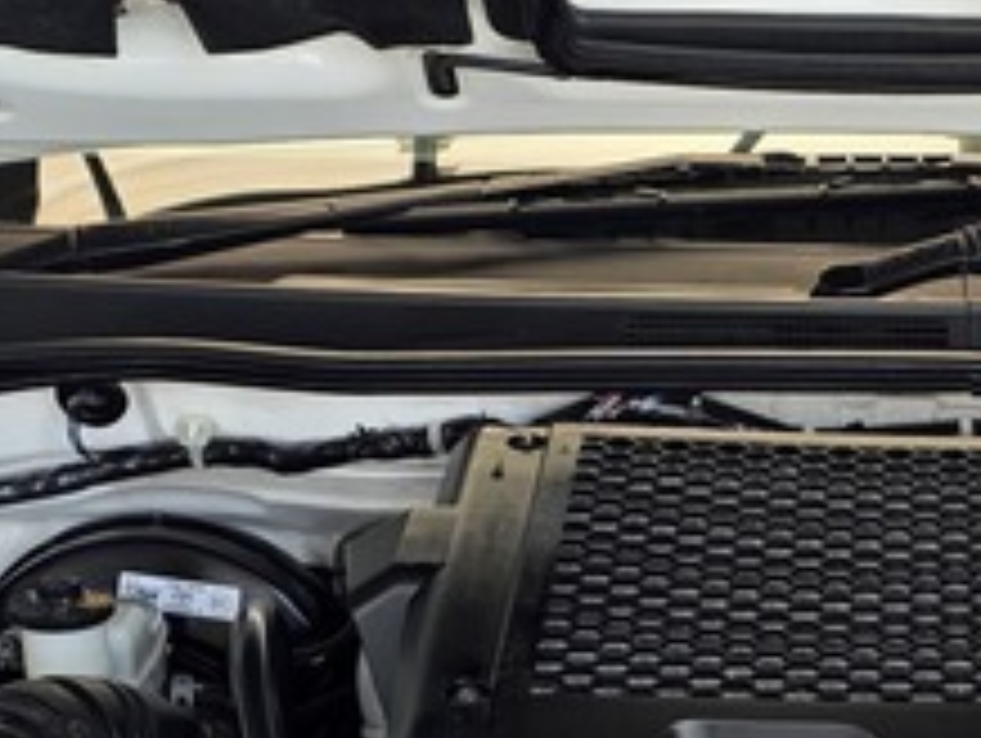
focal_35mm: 108
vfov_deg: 13.4
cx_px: 972
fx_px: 3064
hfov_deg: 17.8
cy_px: 891
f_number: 1.7
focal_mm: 6.25
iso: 40
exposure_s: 1/180
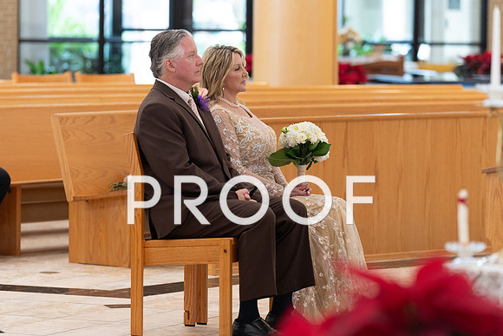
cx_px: 252
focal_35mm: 200
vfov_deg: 6.9
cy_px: 168
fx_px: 2795
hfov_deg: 10.3
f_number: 4
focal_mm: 200
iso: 2500
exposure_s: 1/125
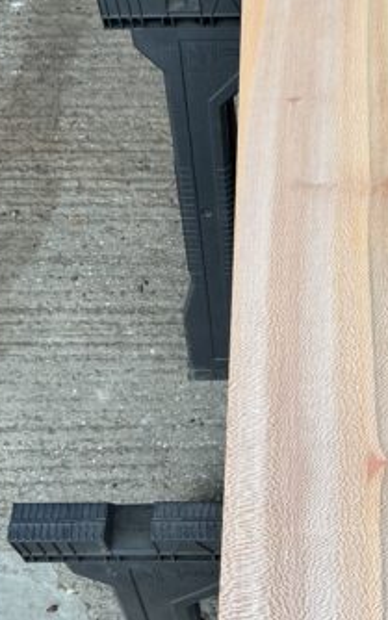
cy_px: 315
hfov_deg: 25.9
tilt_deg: -64.8
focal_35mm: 49
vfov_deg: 41.0
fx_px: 828
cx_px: 314
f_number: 1.8
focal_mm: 3
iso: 20
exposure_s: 1/120
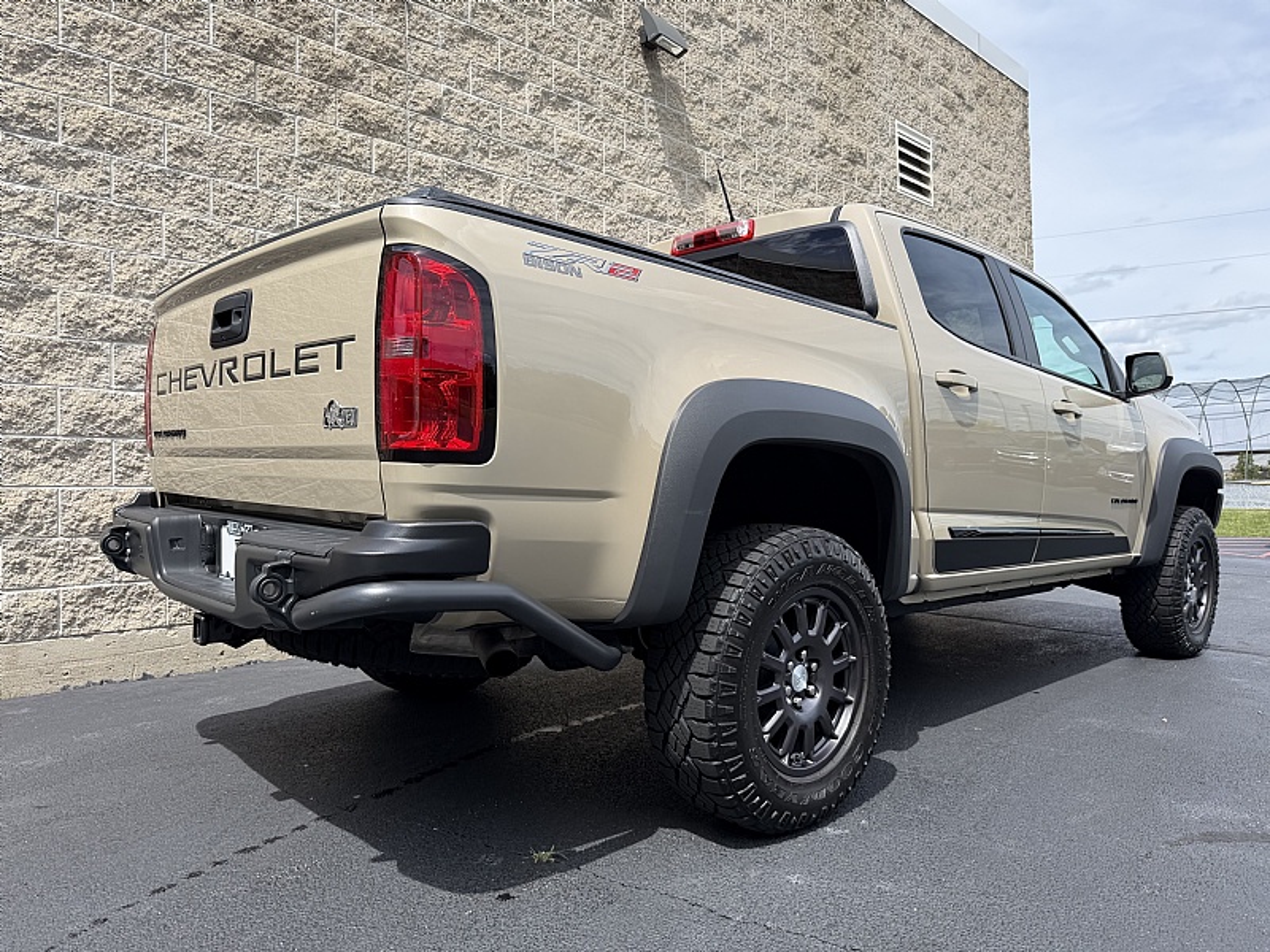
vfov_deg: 56.8
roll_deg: +1.7
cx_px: 635
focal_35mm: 24
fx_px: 881
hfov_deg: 71.6
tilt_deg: +0.9
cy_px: 476
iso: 80
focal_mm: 6.76
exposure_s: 1/2703
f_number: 1.78
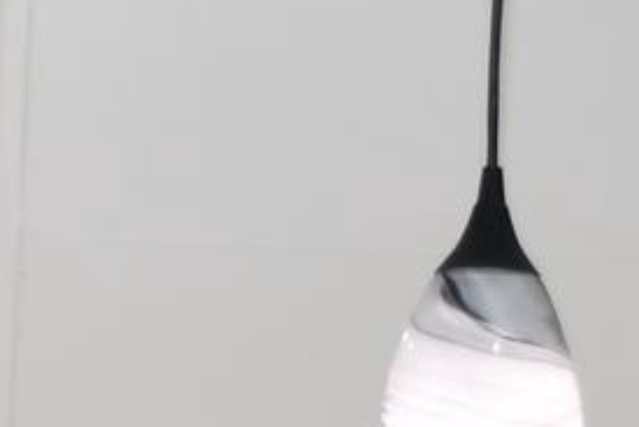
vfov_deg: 4.7
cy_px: 941
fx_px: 5153
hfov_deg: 7.0
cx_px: -139
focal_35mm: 290
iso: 200
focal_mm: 26
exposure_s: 1/100
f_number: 5
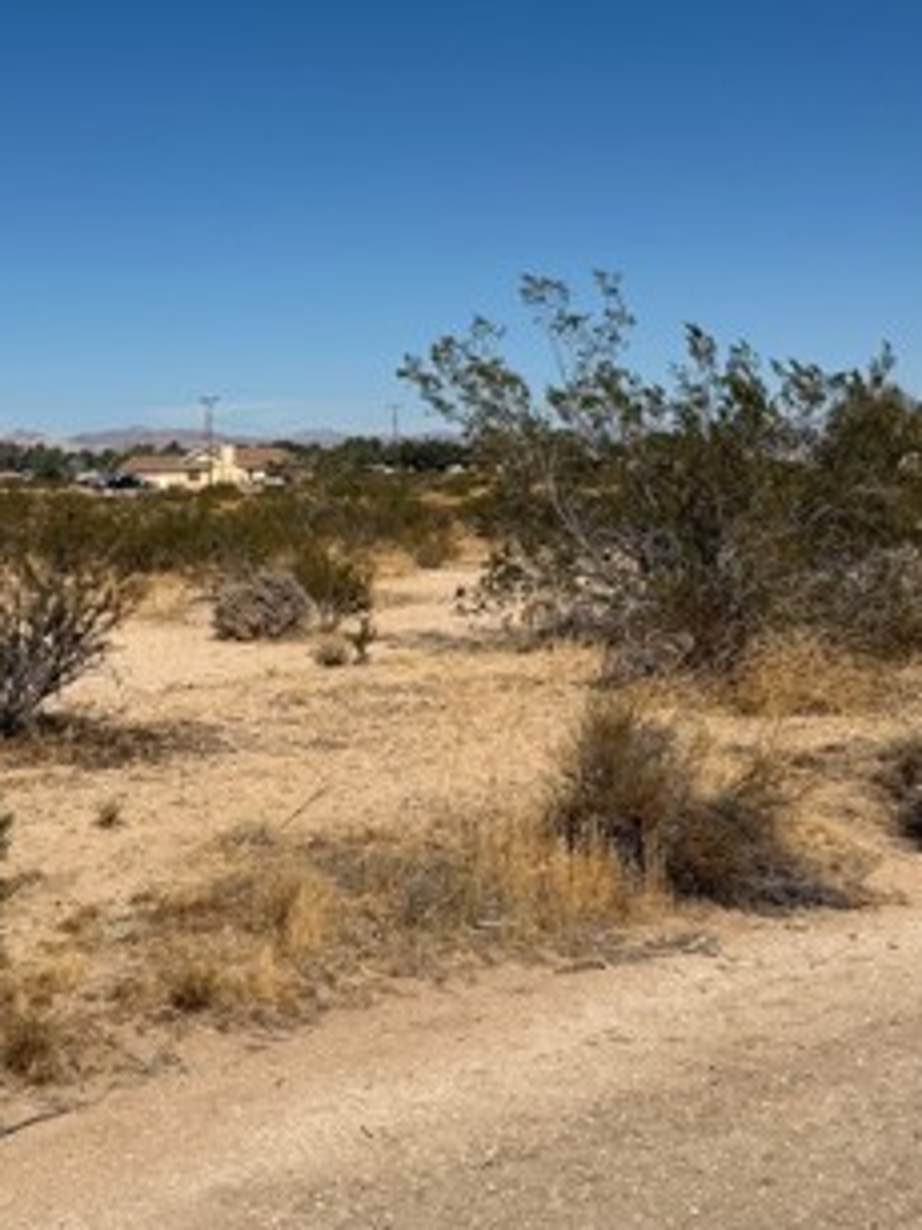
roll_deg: -2.7
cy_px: 449
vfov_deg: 37.9
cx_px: 401
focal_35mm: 50
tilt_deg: +2.5
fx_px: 1777
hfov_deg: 29.1
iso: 80
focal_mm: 6.76
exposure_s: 1/11905
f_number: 1.78
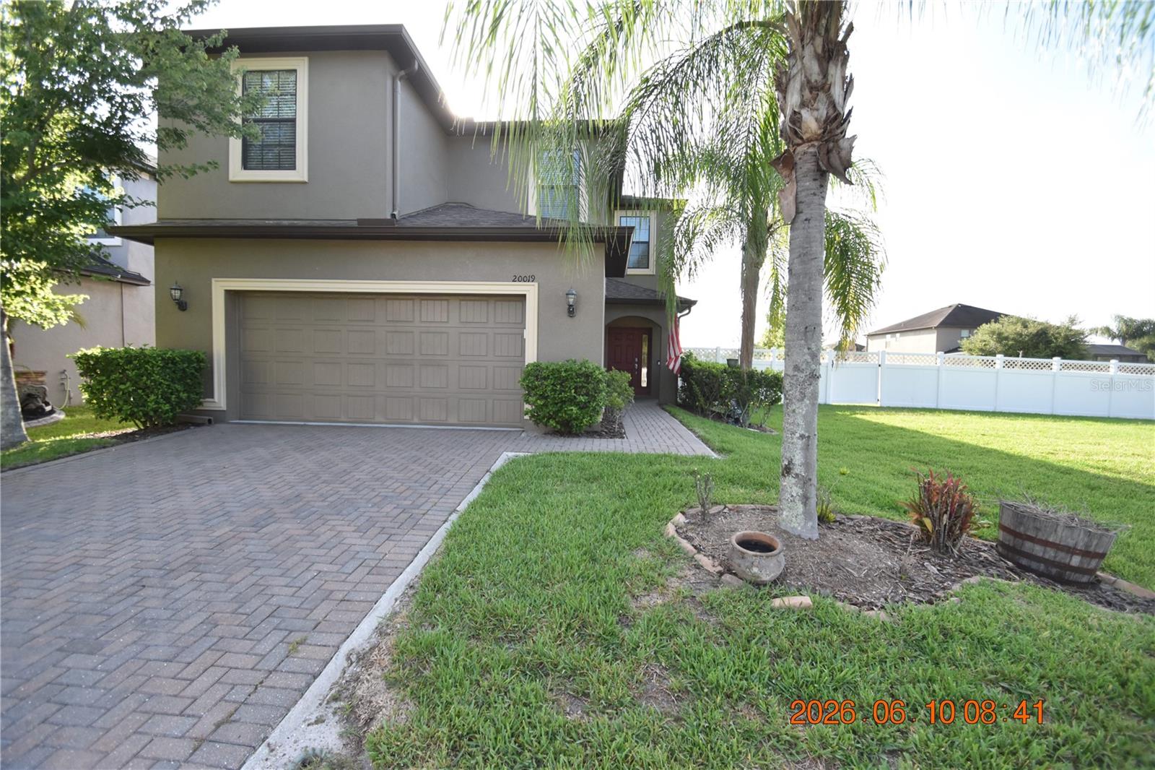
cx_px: 578
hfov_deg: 100.4
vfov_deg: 77.3
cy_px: 385
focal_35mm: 15
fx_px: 481
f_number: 3.5
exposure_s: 1/1500
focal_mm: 10
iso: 800
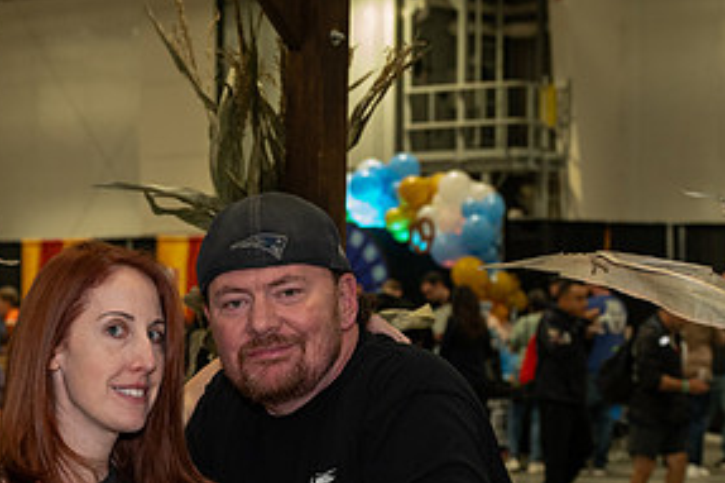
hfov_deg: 18.1
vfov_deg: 12.0
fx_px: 2274
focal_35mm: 113
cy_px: 483
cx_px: 291
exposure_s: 1/60
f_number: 5.6
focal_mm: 56
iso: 3200
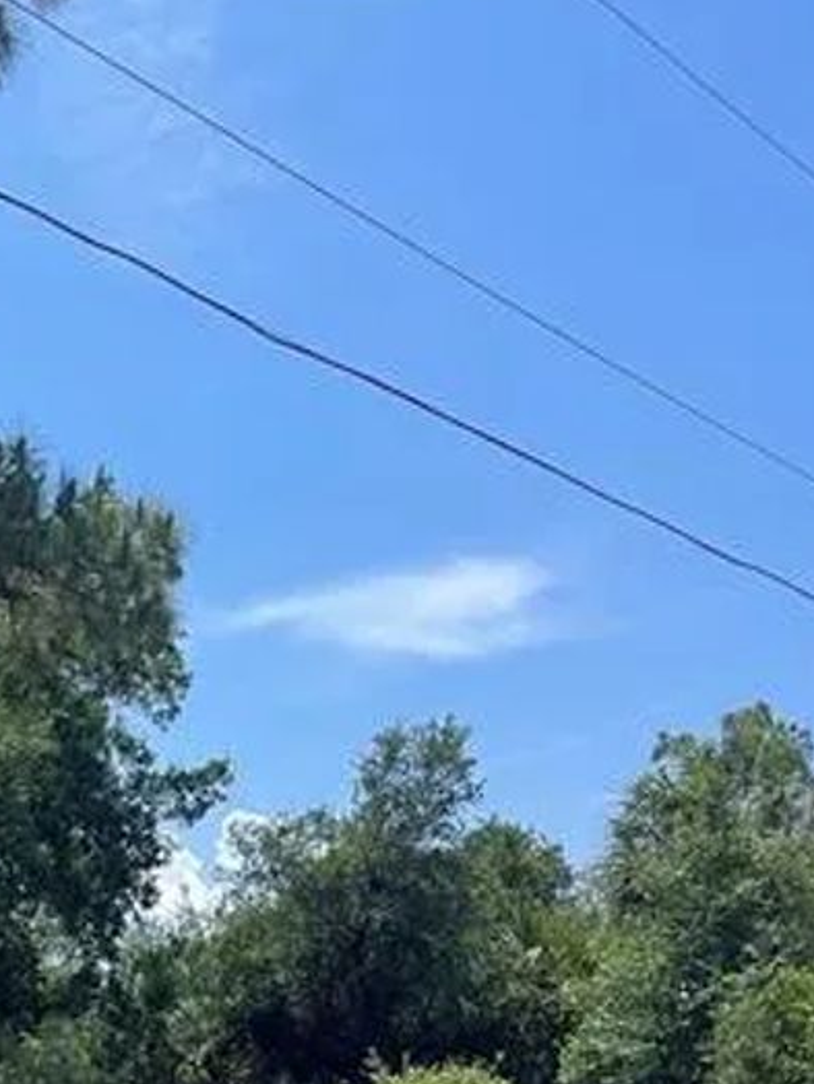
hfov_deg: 20.9
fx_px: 2037
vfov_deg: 26.0
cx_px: -190
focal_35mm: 65
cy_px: 1358
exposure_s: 1/2717
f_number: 1.6
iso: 32
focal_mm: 5.1
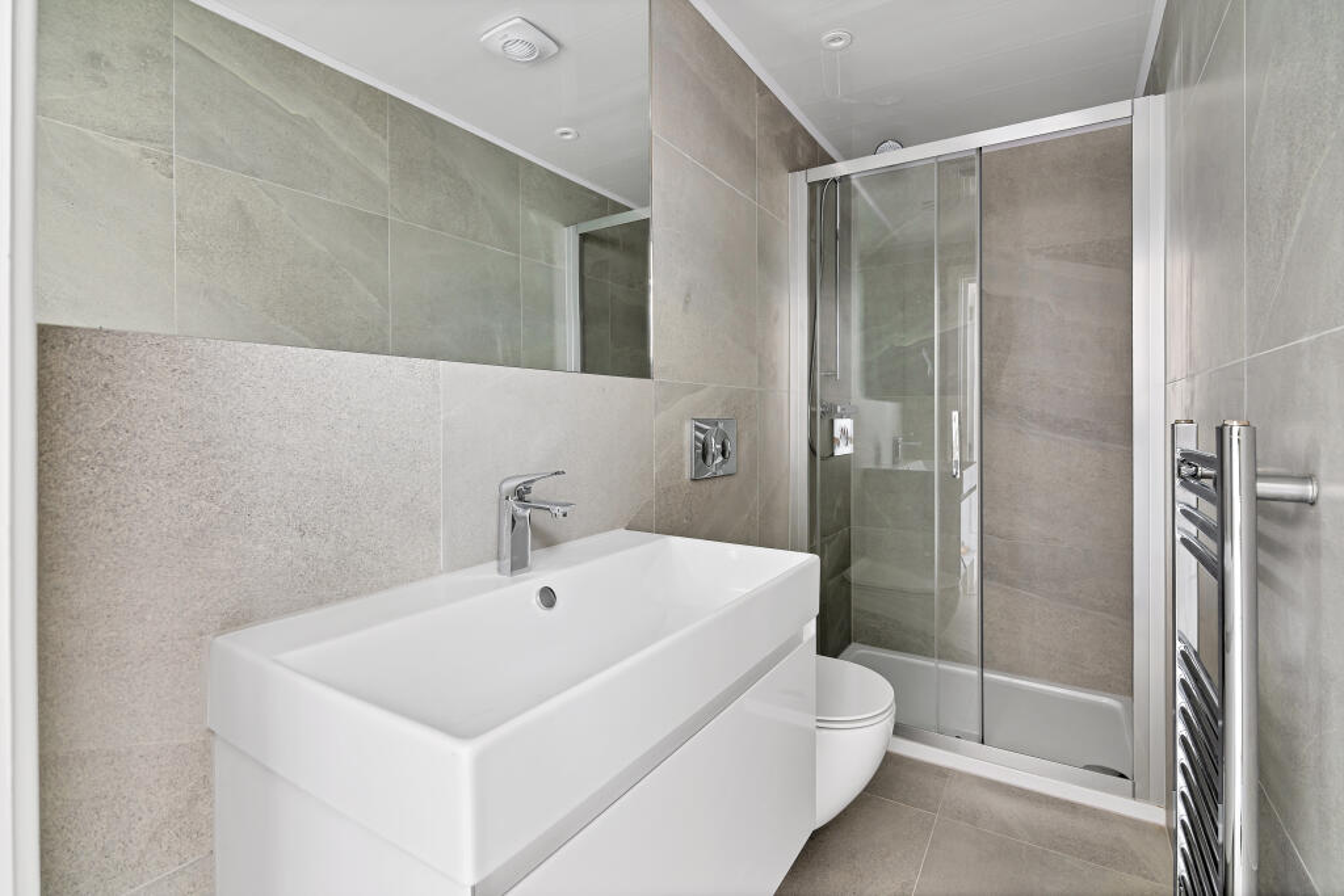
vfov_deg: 73.8
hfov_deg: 96.7
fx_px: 597
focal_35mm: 16
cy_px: 448
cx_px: 672
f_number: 7.1
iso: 320
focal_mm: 16
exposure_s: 1
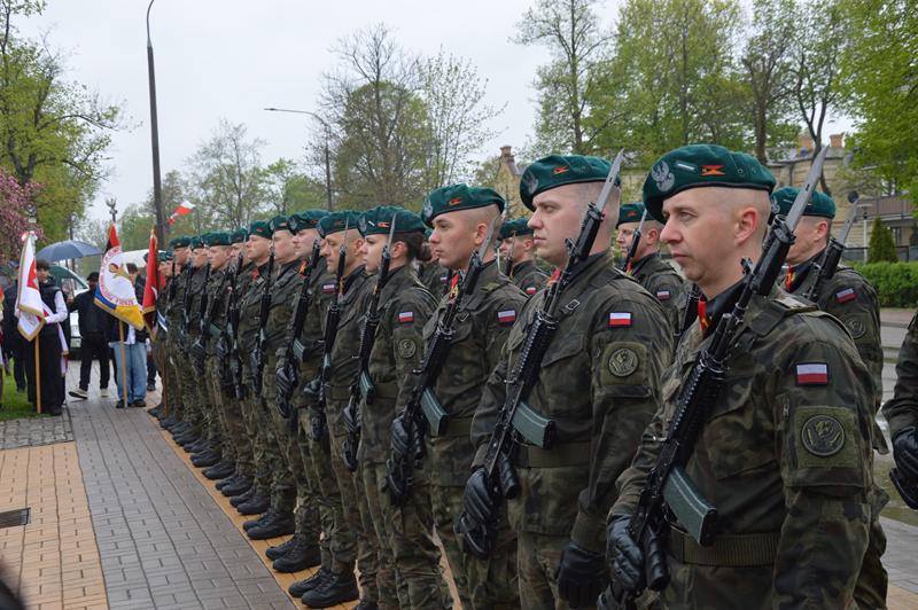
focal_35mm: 48
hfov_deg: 41.1
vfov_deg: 28.0
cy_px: 305
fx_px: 1223
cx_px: 459
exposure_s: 1/125
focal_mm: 32
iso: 250
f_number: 5.6
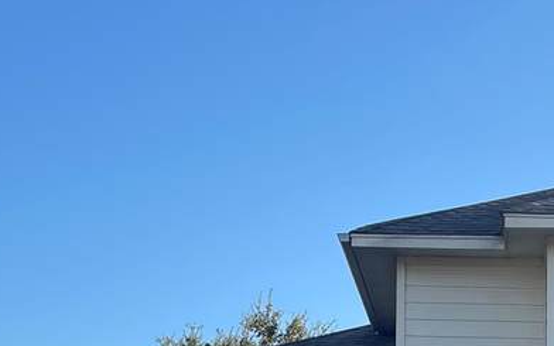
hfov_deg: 22.4
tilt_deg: +6.0
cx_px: 521
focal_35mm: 90
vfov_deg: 14.0
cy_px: 449
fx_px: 1359
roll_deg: +0.0
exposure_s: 1/2083
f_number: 1.6
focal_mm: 5.1
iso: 50
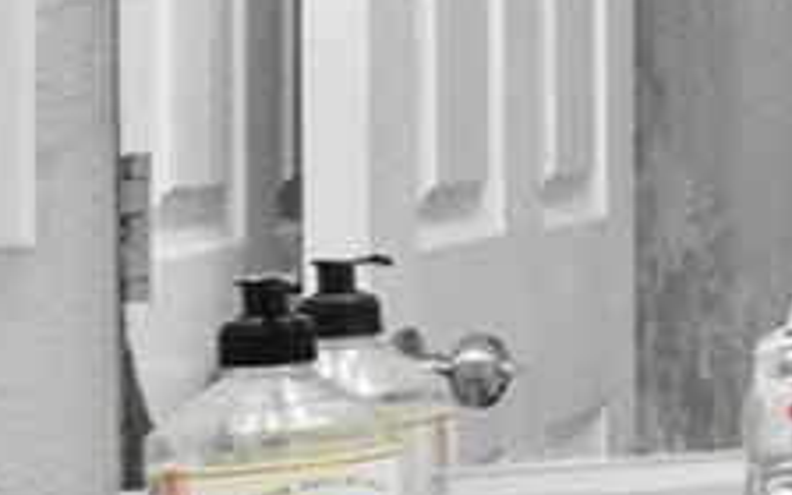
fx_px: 2202
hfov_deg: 10.4
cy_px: 141
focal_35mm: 102
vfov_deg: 12.8
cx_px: 2581
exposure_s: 1/3
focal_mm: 14
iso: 200
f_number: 8
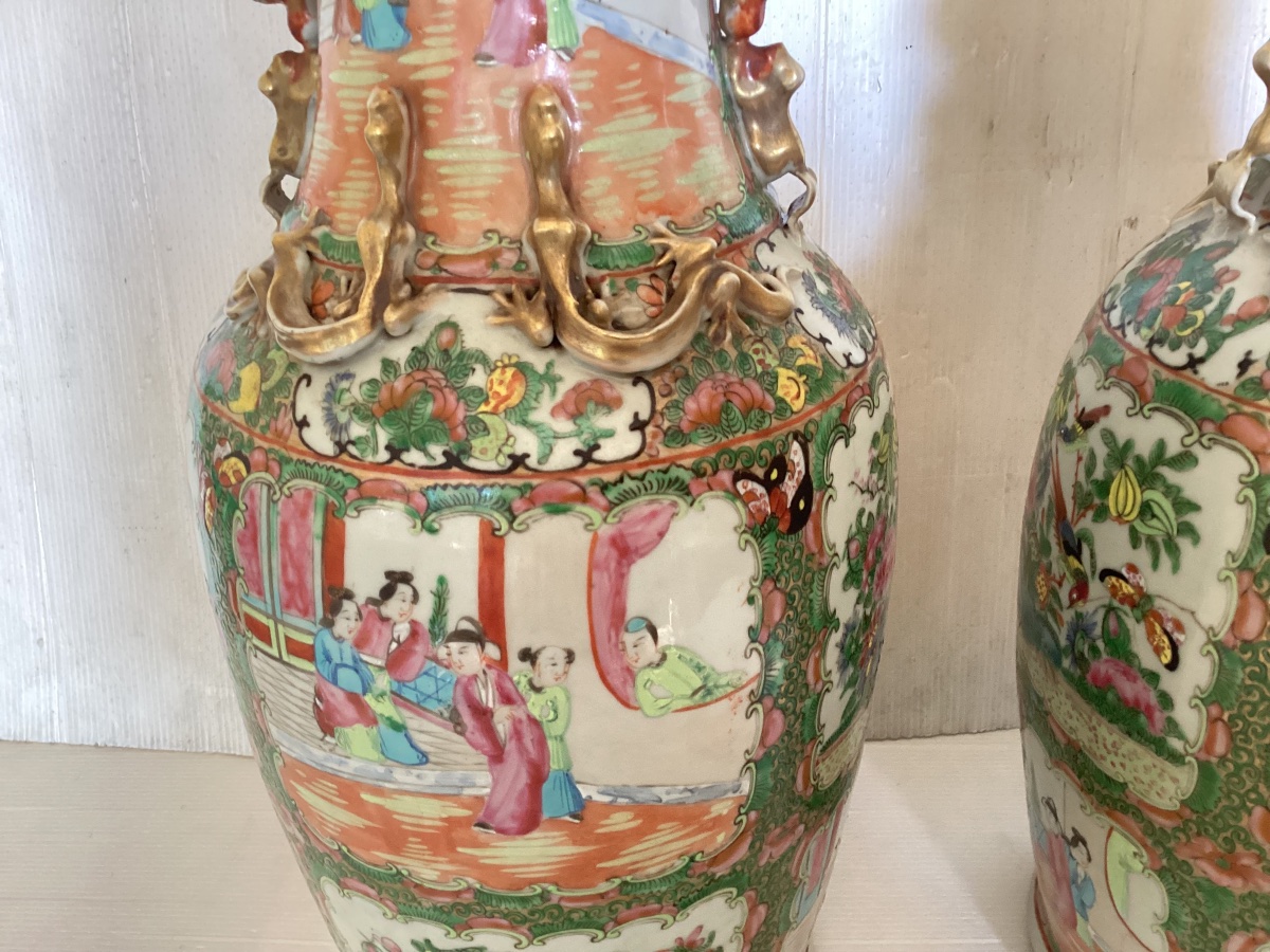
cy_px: 476
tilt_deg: -24.9
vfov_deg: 45.4
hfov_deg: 58.4
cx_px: 635
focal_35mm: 31
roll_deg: -2.2
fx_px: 1137
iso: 320
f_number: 2.4
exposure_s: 1/40
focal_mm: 3.3
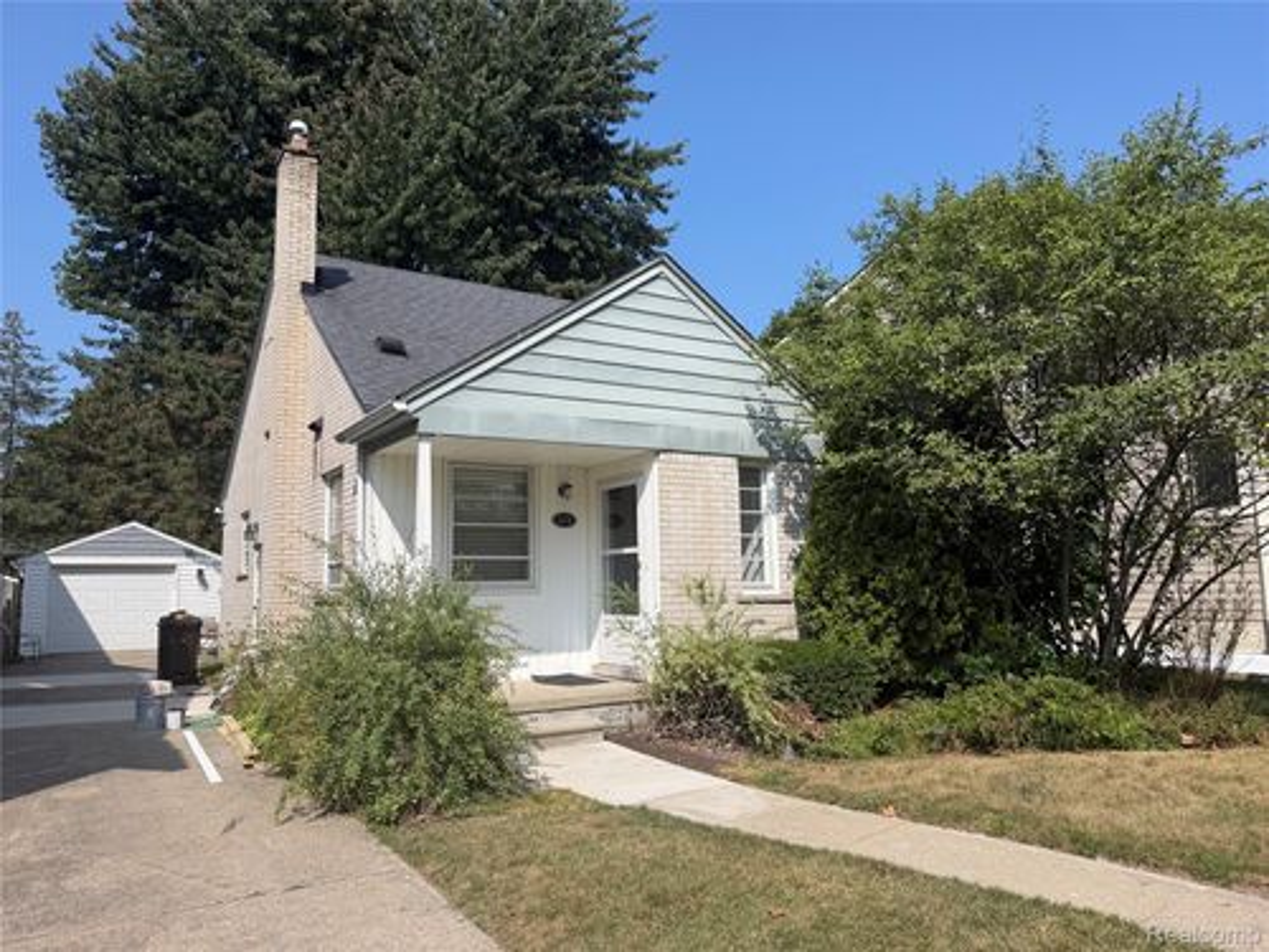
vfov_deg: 56.8
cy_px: 476
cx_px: 634
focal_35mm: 24
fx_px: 880
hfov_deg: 71.6
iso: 80
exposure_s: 1/5714
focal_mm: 6.76
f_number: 1.78
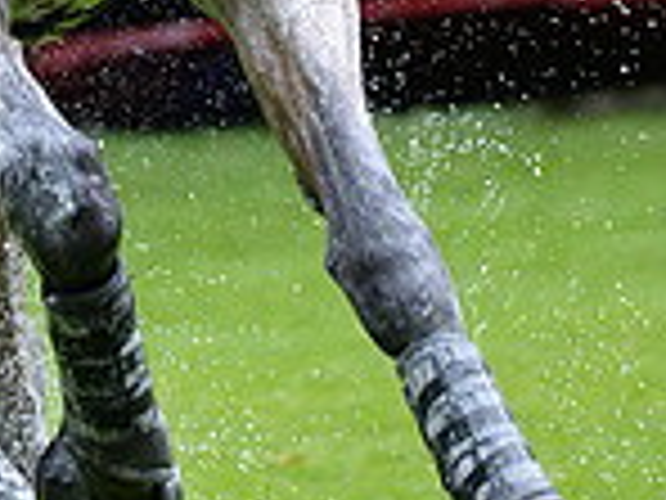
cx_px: -76
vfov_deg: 1.0
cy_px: -730
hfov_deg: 1.3
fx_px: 29052
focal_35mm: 1510
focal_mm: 400
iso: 2000
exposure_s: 1/1000
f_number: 5.6
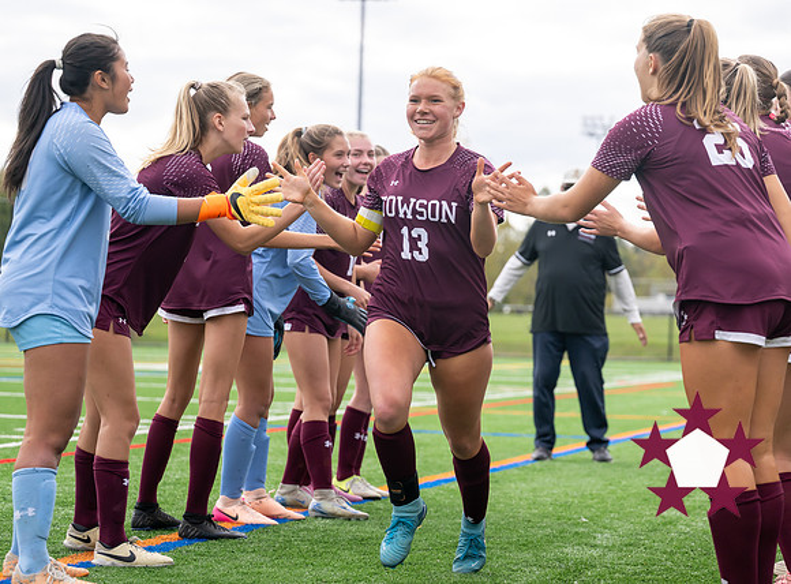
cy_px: 192
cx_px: 468
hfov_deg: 19.2
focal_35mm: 103
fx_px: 2334
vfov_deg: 14.2
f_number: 2.8
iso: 280
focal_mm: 70
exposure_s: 1/2000
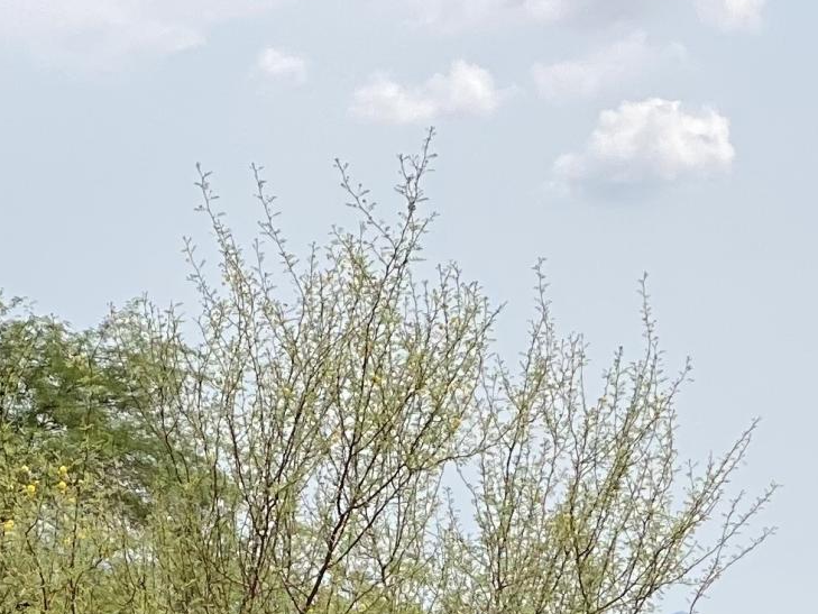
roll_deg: +0.2
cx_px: 242
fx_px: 5058
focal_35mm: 214
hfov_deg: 9.2
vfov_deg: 6.8
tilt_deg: -4.8
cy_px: 1155
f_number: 2
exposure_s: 1/1370
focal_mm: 6
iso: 20
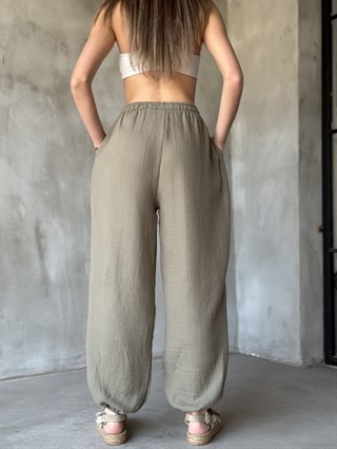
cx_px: 168
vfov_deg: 39.6
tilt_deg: +1.5
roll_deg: +0.1
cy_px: 224
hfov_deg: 30.3
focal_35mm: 48
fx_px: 622
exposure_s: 1/60
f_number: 1.78
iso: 160
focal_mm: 6.76
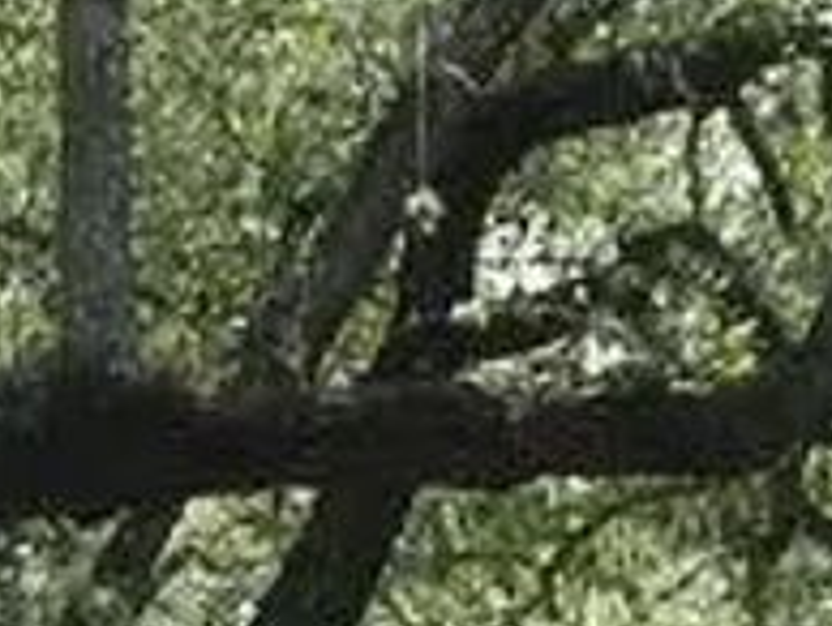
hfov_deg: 16.3
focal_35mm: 116
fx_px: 2792
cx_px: -167
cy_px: 1209
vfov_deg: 11.6
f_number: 3
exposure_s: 1/250
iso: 125
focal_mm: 4
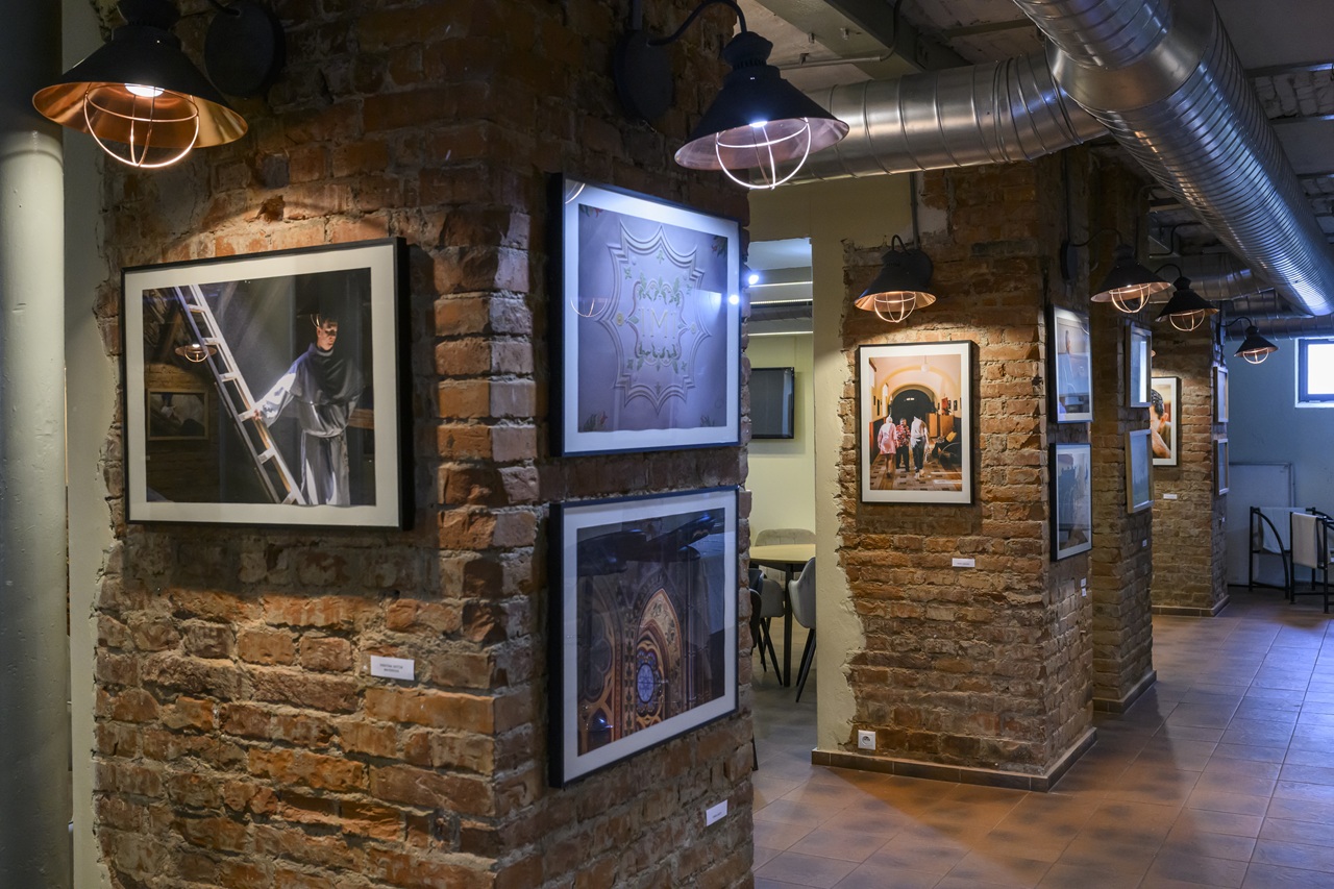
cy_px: 444
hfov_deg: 54.4
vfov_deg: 37.8
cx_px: 667
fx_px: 1297
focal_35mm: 35
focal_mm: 35
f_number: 6.3
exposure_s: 1/80
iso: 3200
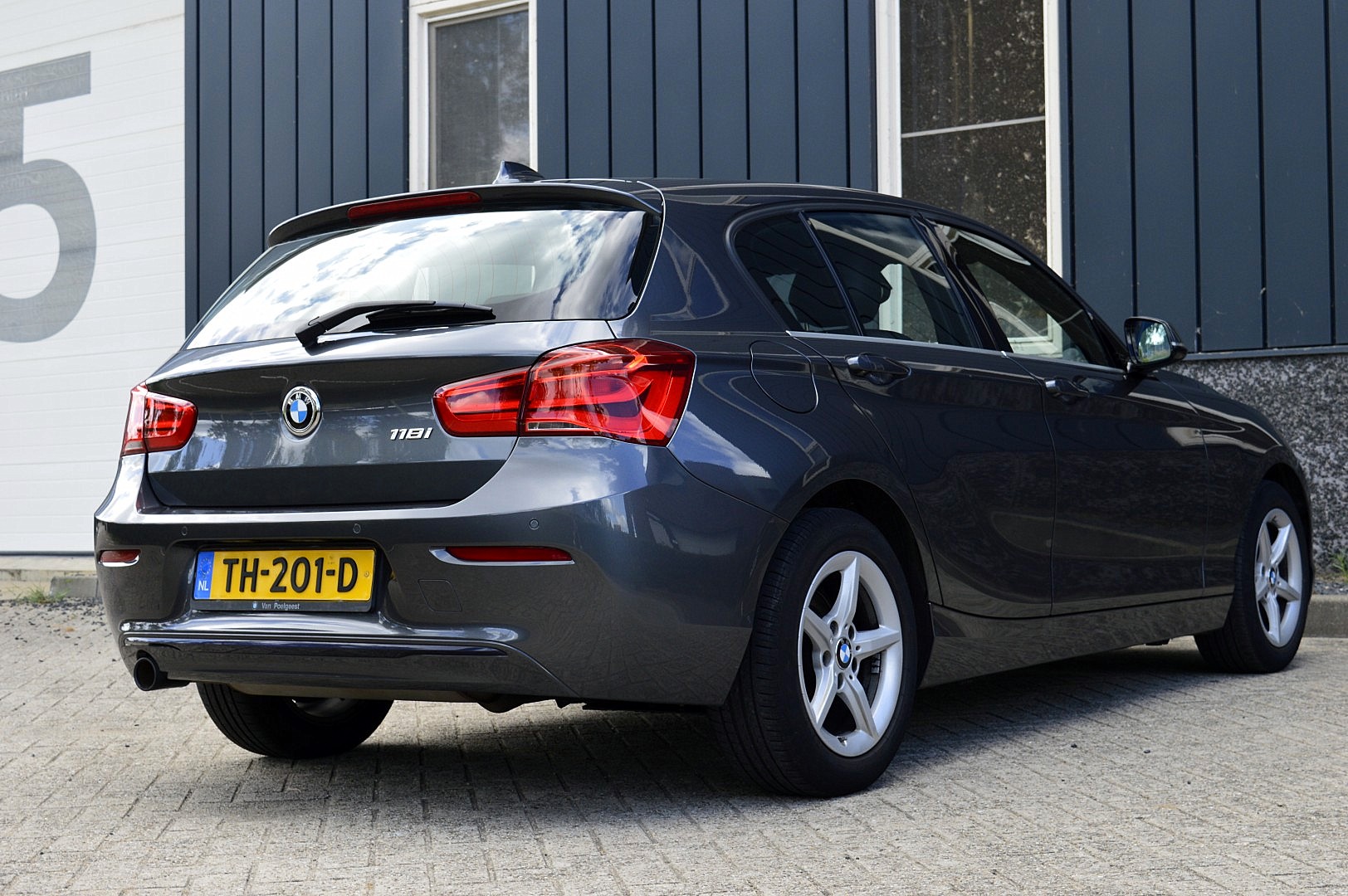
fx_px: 2133
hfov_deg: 35.1
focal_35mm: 57
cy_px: 448
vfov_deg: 23.7
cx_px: 674
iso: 400
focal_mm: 38
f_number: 9
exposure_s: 1/160
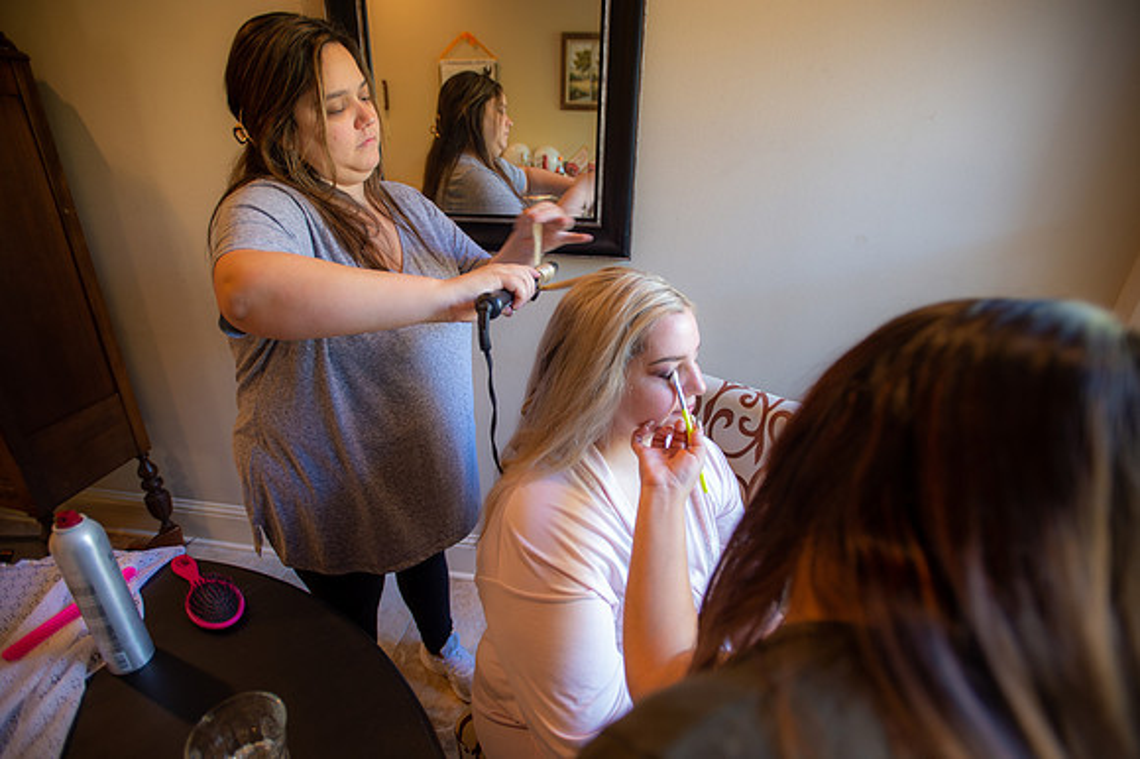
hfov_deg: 93.3
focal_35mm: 17
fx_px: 538
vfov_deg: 70.4
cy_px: 380
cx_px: 570
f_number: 2.8
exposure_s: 1/50
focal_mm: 17
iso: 500
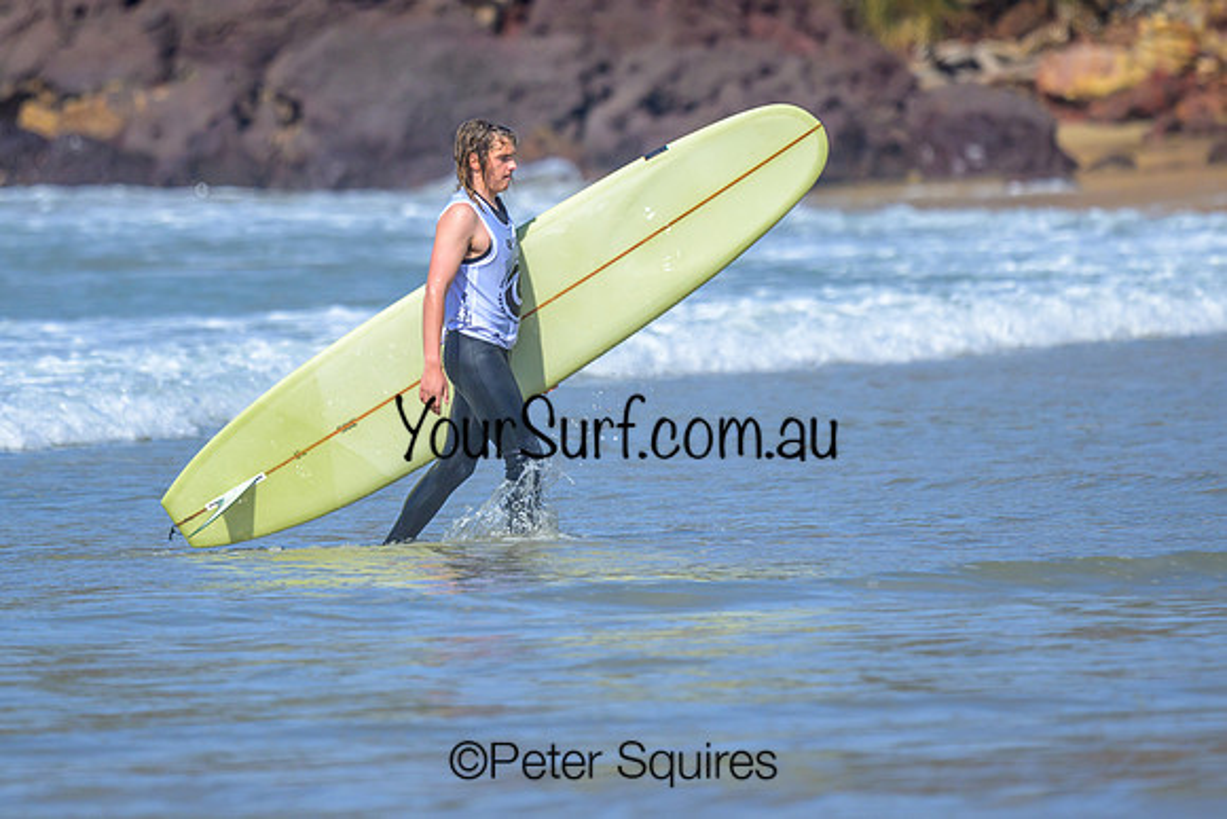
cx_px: 485
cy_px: 285
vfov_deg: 1.3
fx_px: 37498
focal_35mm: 1100
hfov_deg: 1.9
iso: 280
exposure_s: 1/2000
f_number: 6.3
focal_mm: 800
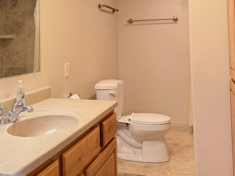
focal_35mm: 43
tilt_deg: +1.0
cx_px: 96
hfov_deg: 43.7
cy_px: 35
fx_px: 292
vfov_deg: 32.6
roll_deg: +2.0
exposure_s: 1/60
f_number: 1.78
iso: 400
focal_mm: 6.76
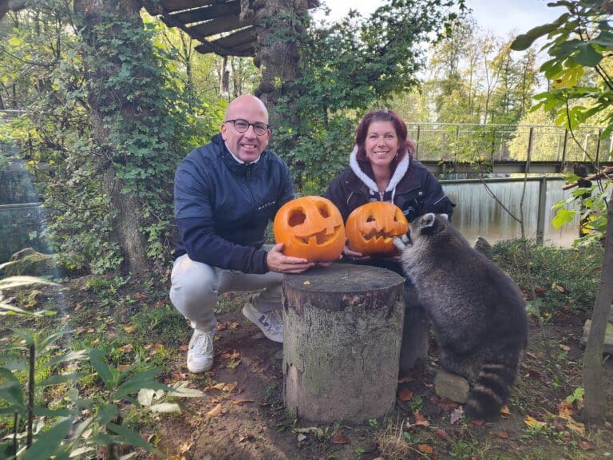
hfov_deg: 73.9
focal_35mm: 23
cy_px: 230
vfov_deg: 58.9
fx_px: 407
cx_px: 306
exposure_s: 1/180
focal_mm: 6.4
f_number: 1.8
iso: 64
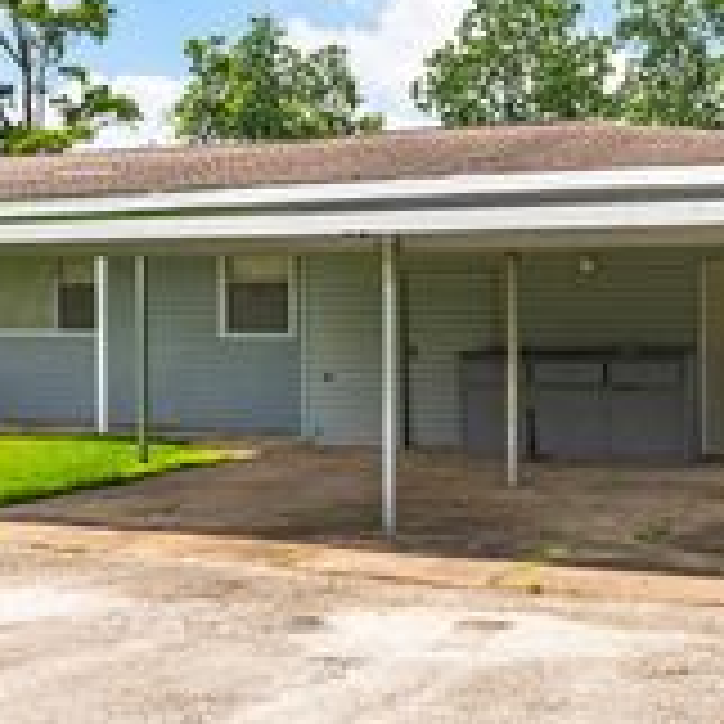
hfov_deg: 29.3
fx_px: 1372
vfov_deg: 29.6
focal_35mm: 58
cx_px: 225
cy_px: 358
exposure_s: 1/160
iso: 125
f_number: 14
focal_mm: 22
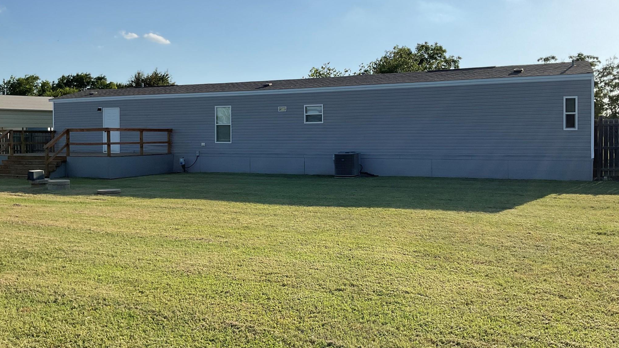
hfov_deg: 61.0
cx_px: 307
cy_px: 144
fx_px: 525
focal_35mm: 32
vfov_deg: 36.6
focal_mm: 3
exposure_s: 1/2667
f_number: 1.8
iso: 16
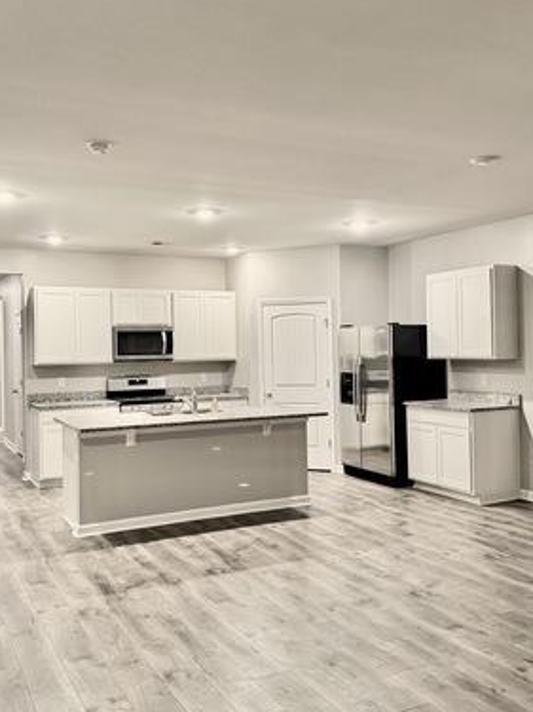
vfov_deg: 56.8
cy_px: 340
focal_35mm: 32
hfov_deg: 44.0
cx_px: 227
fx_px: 657
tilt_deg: -0.8
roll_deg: +0.9
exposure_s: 1/60
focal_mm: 6.76
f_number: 1.78
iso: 320
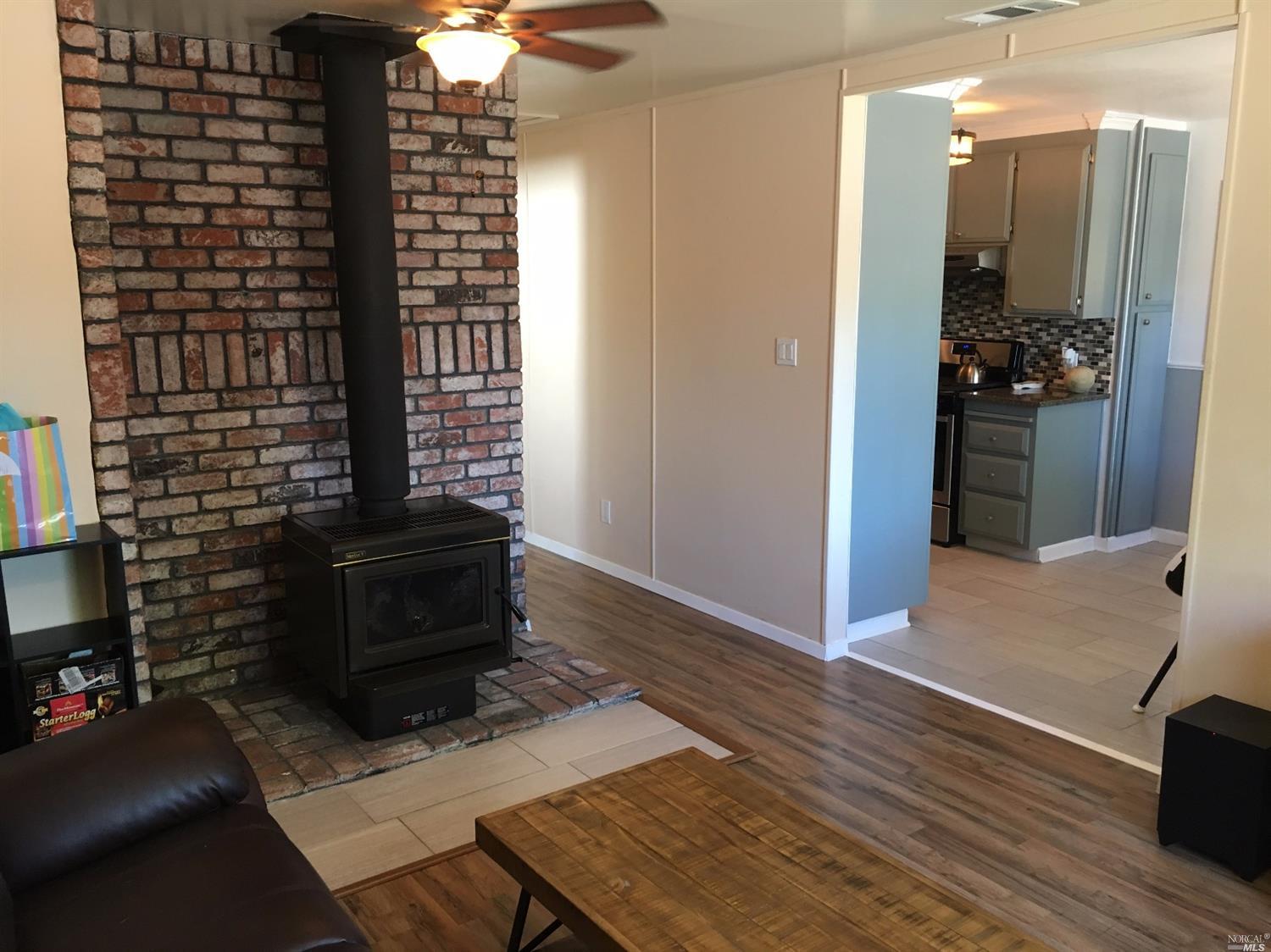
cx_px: 636
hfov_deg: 61.7
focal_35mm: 29
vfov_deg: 48.2
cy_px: 476
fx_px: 1064
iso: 100
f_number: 2.2
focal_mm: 4.15
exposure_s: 1/30
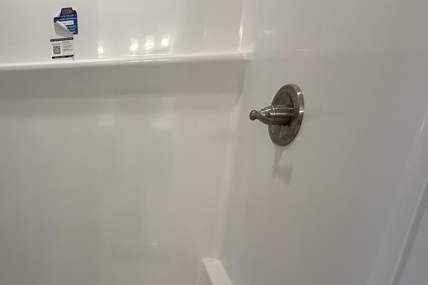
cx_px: 94
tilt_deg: -17.4
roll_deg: +2.2
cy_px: 191
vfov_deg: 52.1
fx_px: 285
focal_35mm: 24
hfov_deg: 67.8
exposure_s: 1/120
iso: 125
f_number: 2.2
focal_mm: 2.22
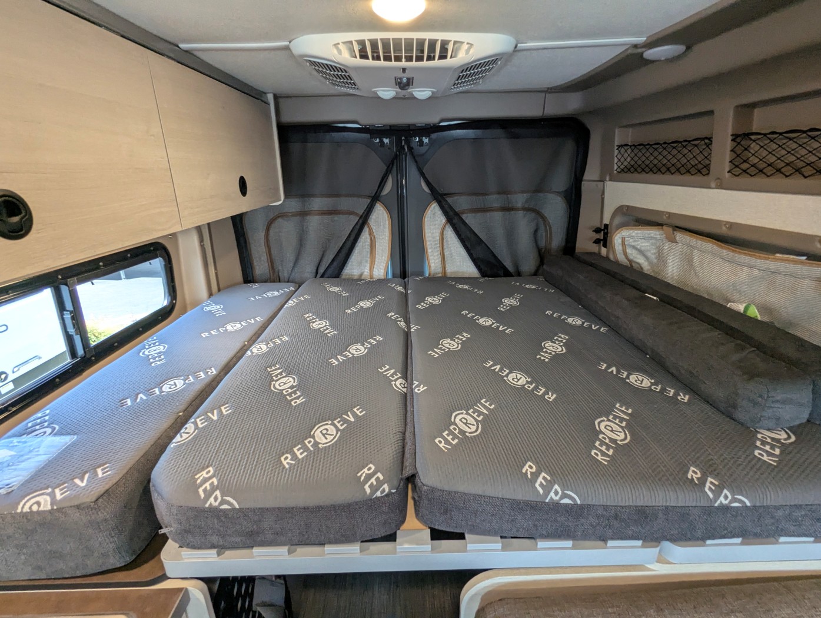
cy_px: 309
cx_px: 410
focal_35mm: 16
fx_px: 380
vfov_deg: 78.2
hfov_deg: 94.4
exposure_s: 1/55.2
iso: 146
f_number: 2.2
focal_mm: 2.35
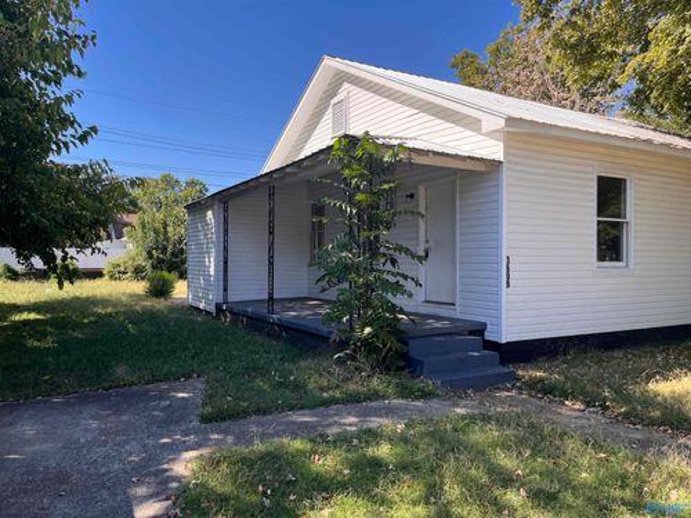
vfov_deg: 53.1
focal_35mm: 26
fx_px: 519
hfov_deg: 67.3
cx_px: 346
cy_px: 259
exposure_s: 1/1600
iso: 50
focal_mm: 5.1
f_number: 1.6
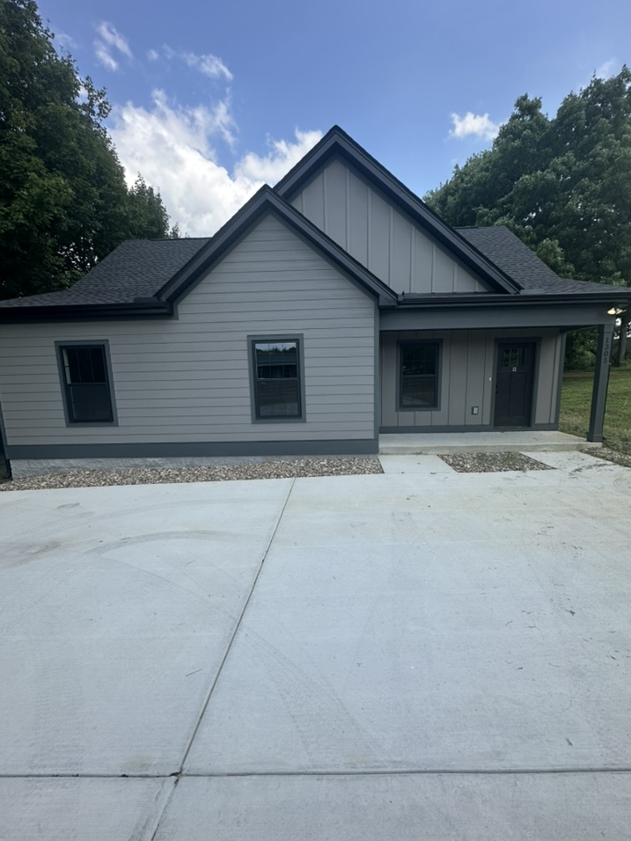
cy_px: 436
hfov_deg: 81.7
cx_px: 324
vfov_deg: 98.1
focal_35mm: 15
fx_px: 365
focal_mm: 2.22
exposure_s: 1/1062
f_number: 2.2
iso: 40
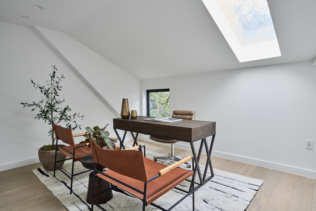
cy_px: 106
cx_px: 158
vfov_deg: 64.6
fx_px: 167
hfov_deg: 86.9
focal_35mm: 19
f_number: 8
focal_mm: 19
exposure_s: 1/6
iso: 1000
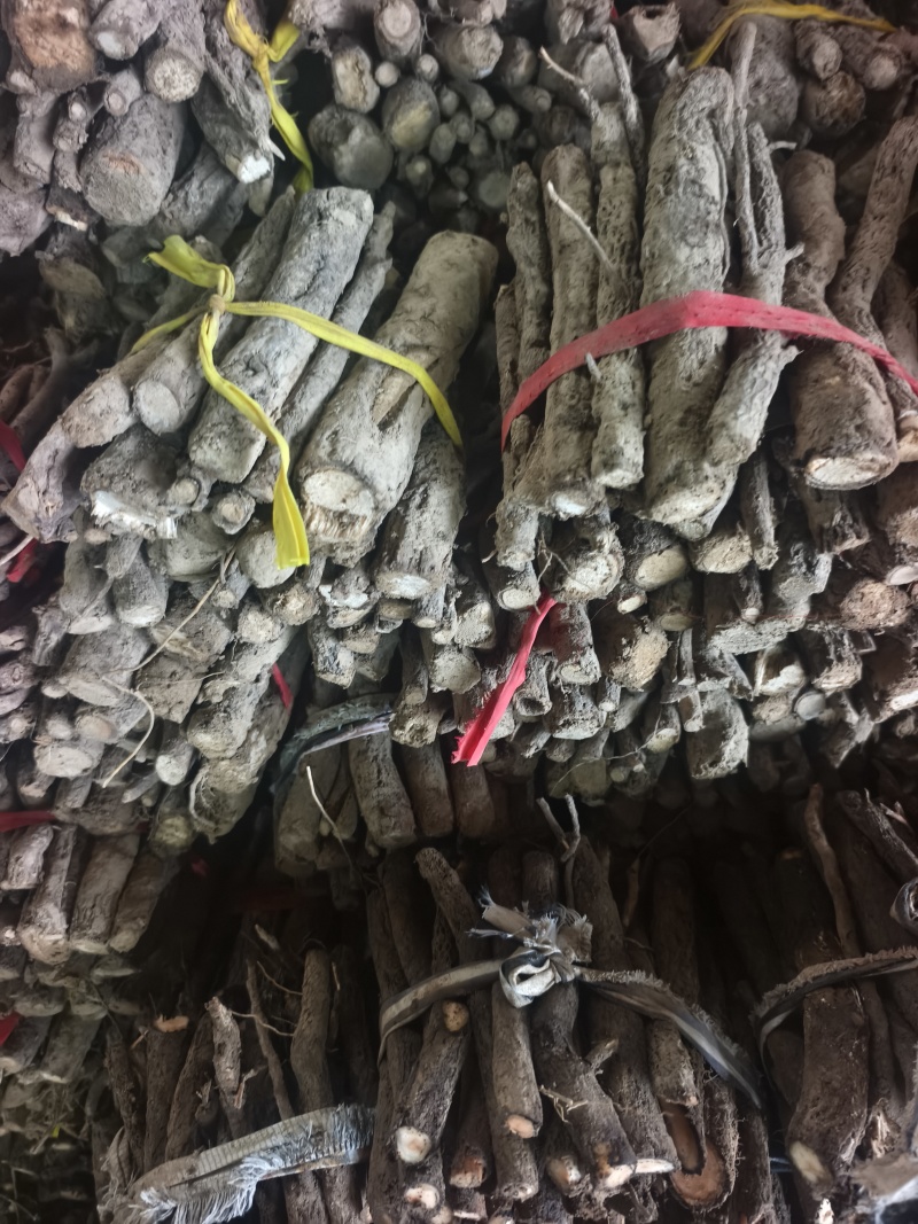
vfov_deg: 73.9
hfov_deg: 58.9
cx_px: 459
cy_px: 612
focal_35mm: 23
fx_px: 813
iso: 1954
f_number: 1.57
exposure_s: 1/25
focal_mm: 5.6
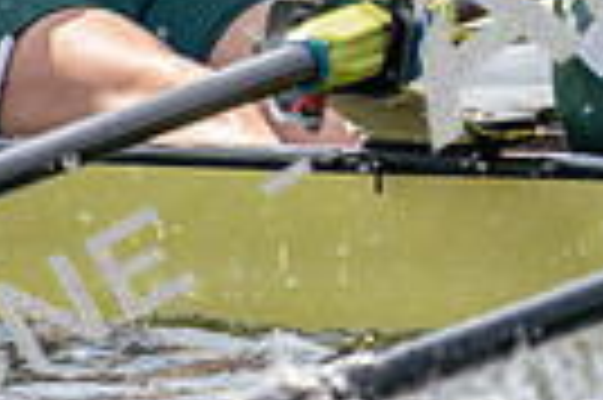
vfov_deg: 0.6
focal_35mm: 2296
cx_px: 22
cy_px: -276
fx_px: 38411
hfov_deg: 0.9
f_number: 6.3
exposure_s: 1/1600
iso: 320
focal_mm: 529
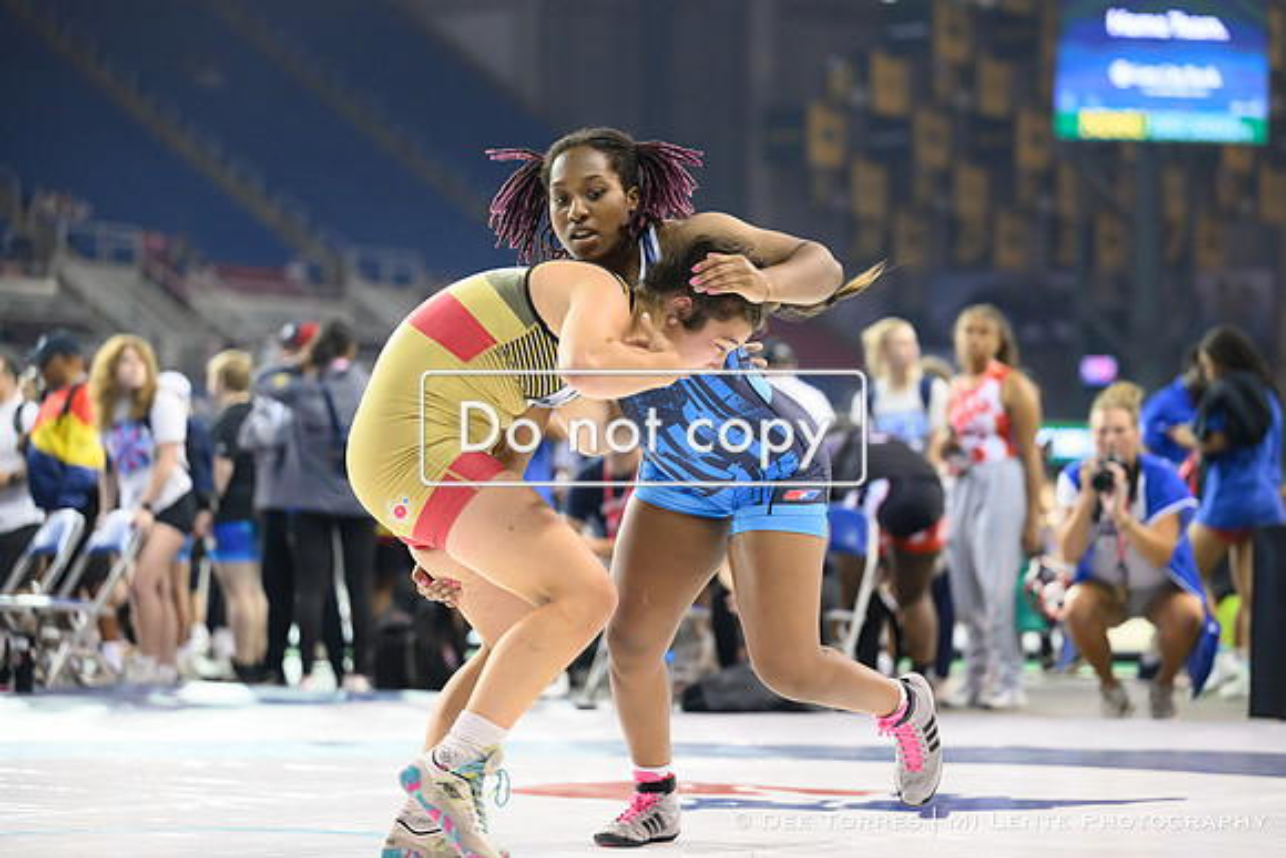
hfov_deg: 19.5
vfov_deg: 13.0
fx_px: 3752
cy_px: 429
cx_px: 643
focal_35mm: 105
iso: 5600
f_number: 2.8
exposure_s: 1/800
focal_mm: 105
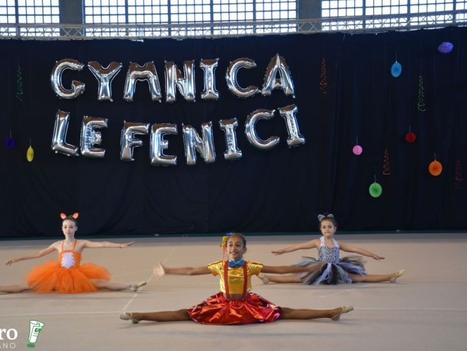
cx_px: 208
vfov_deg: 23.7
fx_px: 837
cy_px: 175
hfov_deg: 31.2
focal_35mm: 62
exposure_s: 1/80
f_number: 4.2
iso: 800
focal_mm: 38
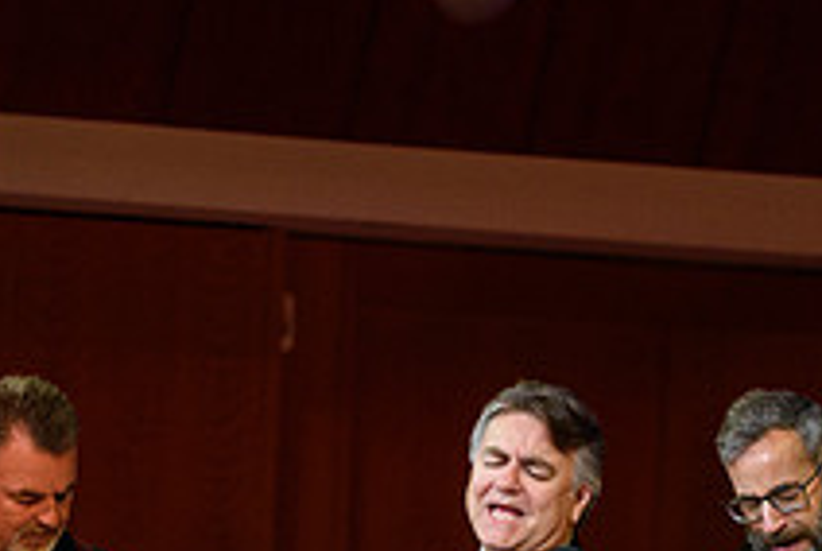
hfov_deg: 5.0
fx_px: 9375
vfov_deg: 3.4
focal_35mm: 410
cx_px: 523
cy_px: 669
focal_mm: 150
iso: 2500
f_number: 5
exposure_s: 1/320
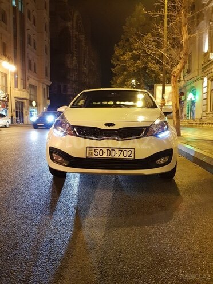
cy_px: 142
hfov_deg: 53.1
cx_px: 106
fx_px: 213
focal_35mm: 26
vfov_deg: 67.3
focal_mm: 4.2
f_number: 1.7
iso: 250
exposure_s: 1/17
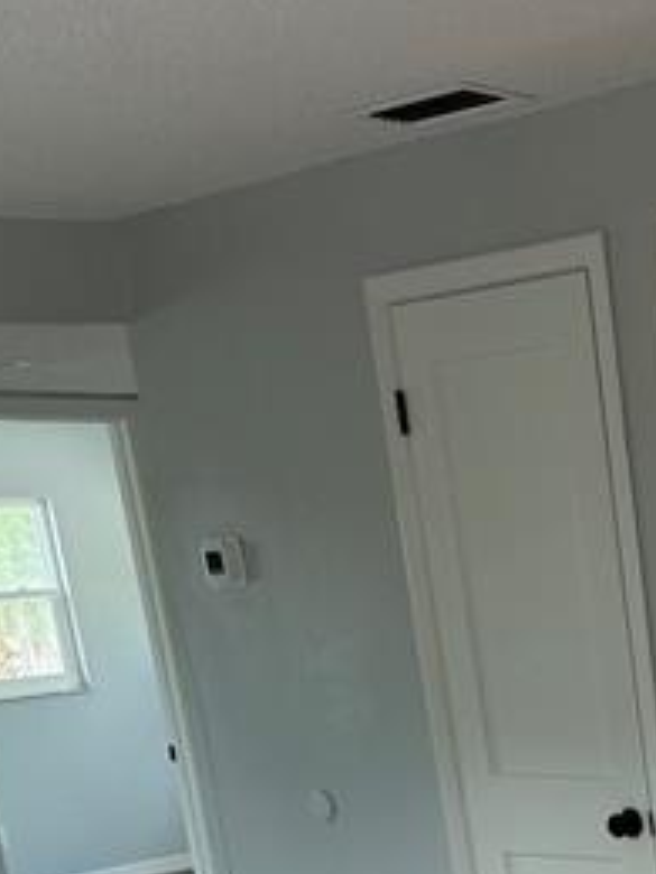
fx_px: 1794
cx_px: 945
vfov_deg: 23.8
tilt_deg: -19.0
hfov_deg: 18.6
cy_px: 1166
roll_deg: +2.9
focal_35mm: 71
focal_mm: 6.76
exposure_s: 1/120
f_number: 1.78
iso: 160
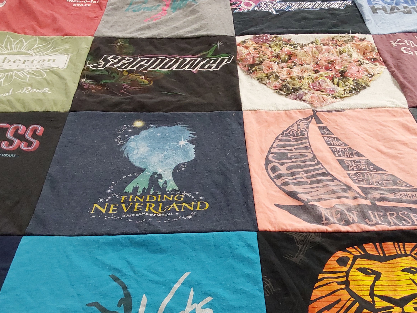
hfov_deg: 44.6
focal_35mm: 42
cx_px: 241
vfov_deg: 34.0
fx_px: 506
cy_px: 209
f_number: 1.9
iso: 160
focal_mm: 2.91
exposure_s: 1/60
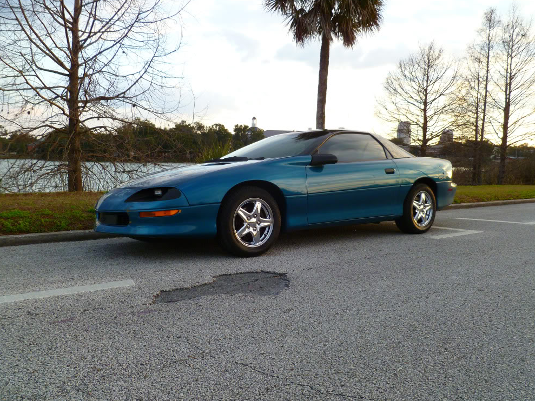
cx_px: 270
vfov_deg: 48.2
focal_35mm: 29
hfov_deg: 61.7
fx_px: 448
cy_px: 196
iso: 160
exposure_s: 1/100
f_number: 3.3
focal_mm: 5
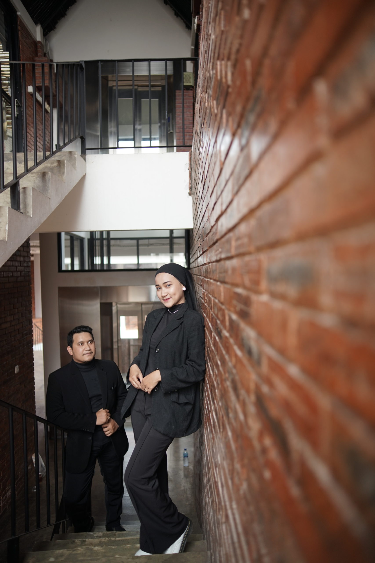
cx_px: 188
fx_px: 375
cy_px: 282
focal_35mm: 24
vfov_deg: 73.7
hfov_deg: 53.1
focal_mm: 24
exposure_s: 1/640
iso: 250
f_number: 1.8
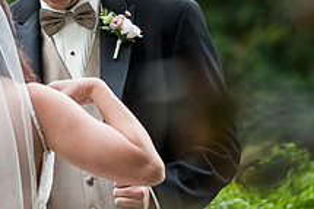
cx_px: 15
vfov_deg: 2.5
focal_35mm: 539
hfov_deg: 3.8
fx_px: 4698
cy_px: 37
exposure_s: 1/1250
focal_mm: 200
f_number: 2.8
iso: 800
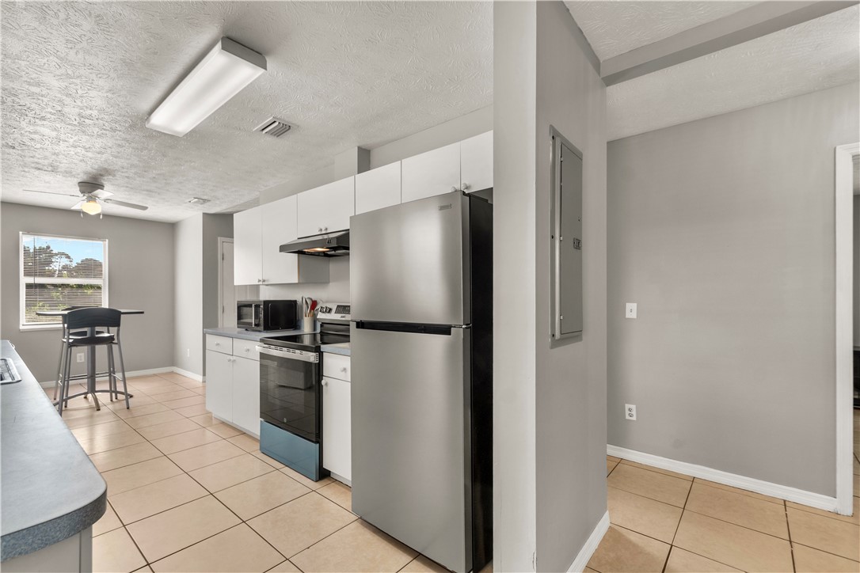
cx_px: 430
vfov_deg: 77.3
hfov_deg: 100.4
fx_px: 358
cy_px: 286
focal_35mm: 15
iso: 320
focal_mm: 10
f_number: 6.3
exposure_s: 1/15
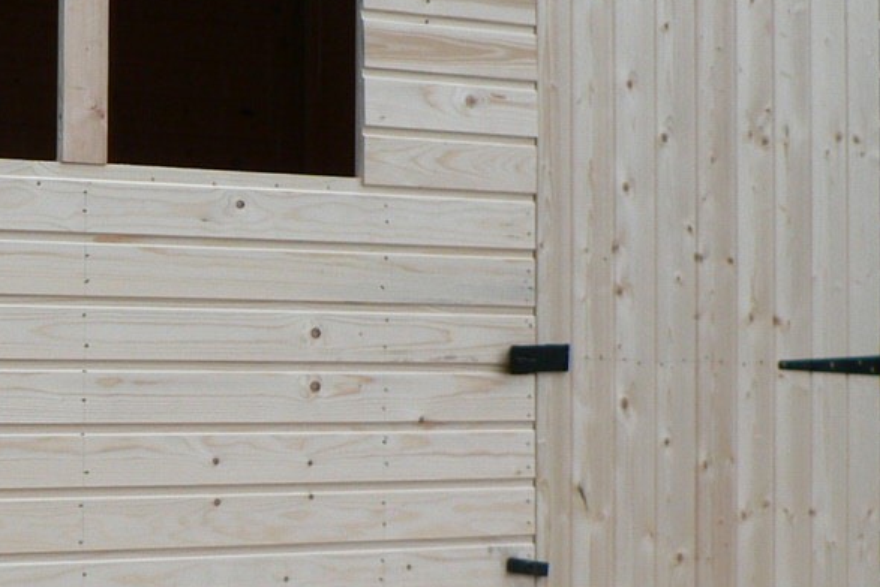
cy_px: 289
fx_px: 2494
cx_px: 10
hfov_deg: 19.5
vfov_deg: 13.4
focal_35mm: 102
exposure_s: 1/60
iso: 80
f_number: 2.8
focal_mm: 6
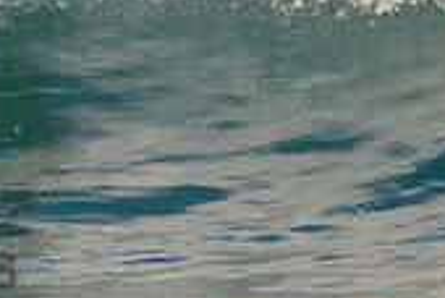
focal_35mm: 2722
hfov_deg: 0.8
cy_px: -169
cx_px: -186
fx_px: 33705
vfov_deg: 0.5
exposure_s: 1/2000
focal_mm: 800
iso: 1800
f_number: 11
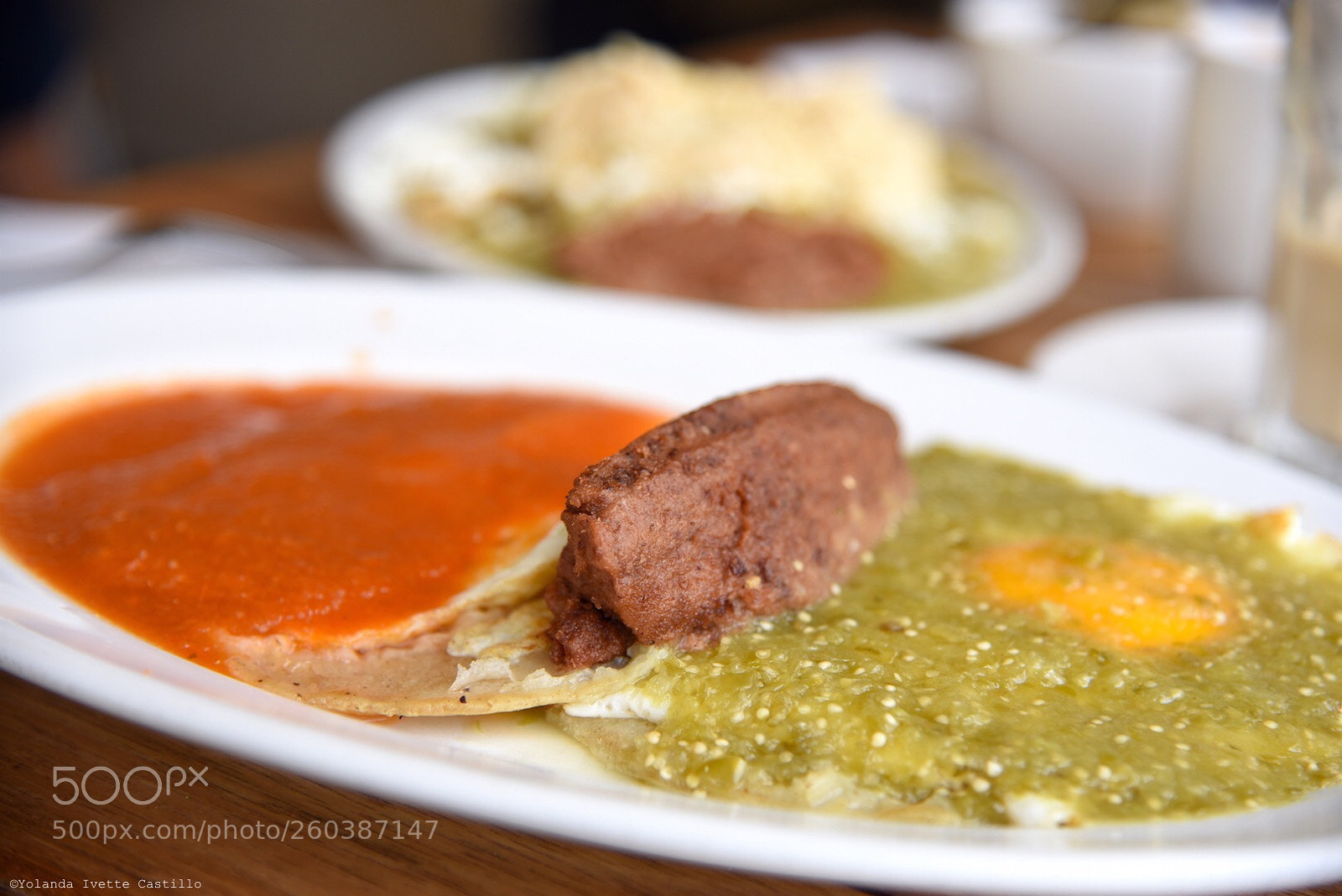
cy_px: 448
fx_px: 2909
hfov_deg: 26.0
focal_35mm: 78
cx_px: 671
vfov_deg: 17.5
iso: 100
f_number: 4
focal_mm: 78
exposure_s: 1/160
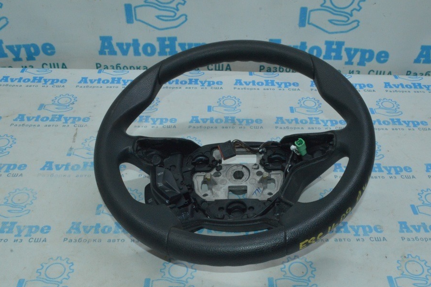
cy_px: 150
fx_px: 490
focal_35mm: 41
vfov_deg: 32.6
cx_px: 233
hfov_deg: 47.4
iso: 3200
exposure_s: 1/40
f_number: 25
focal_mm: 24
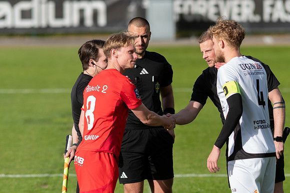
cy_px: 96
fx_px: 3626
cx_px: 145
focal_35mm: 450
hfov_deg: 4.6
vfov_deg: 3.1
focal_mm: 300
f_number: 4
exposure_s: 1/1250
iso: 250
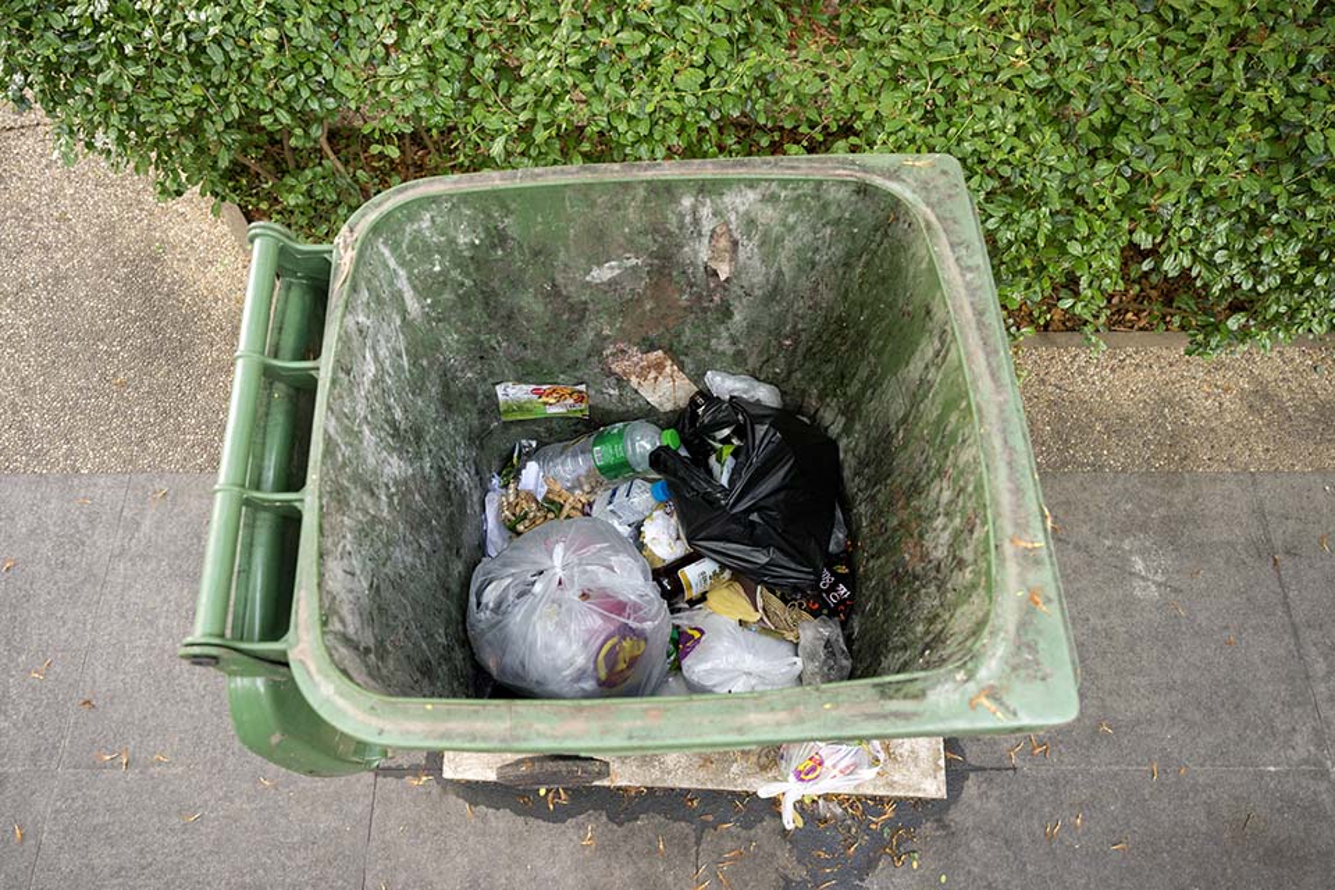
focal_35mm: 24
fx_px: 890
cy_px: 445
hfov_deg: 73.7
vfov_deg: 53.1
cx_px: 668
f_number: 4
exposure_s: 1/200
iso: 1400
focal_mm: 24
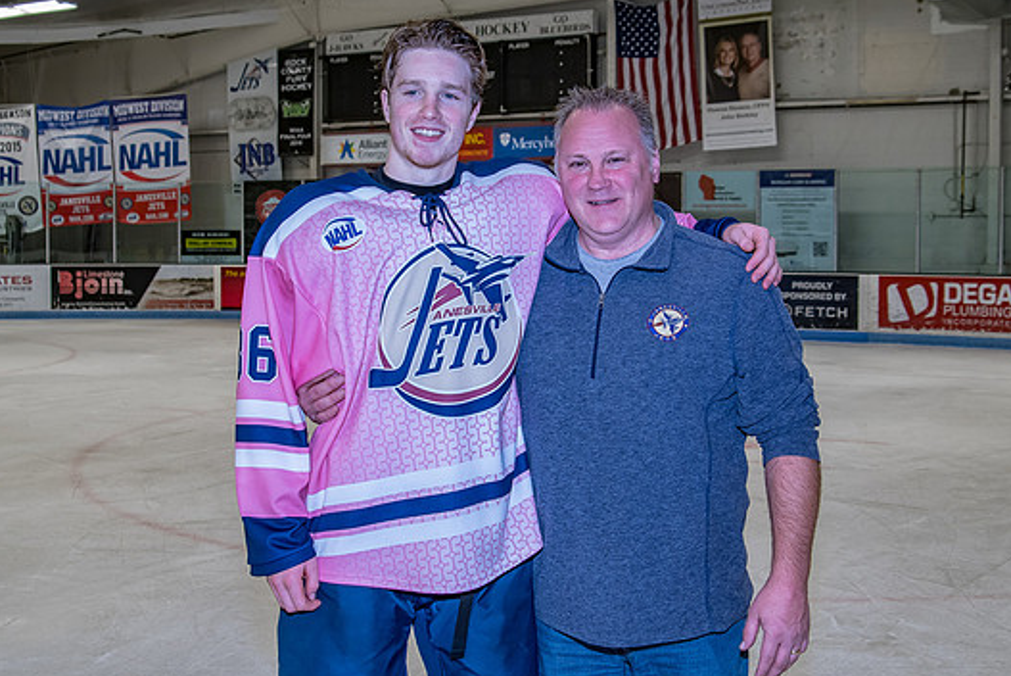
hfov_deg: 40.3
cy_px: 302
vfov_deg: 27.5
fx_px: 1377
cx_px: 503
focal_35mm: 49
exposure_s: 1/250
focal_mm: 28
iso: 800
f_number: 5
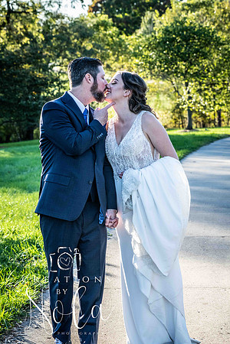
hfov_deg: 13.0
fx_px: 1006
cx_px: 115
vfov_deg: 19.5
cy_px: 172
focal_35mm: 105
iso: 800
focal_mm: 105
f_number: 9
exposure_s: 1/320
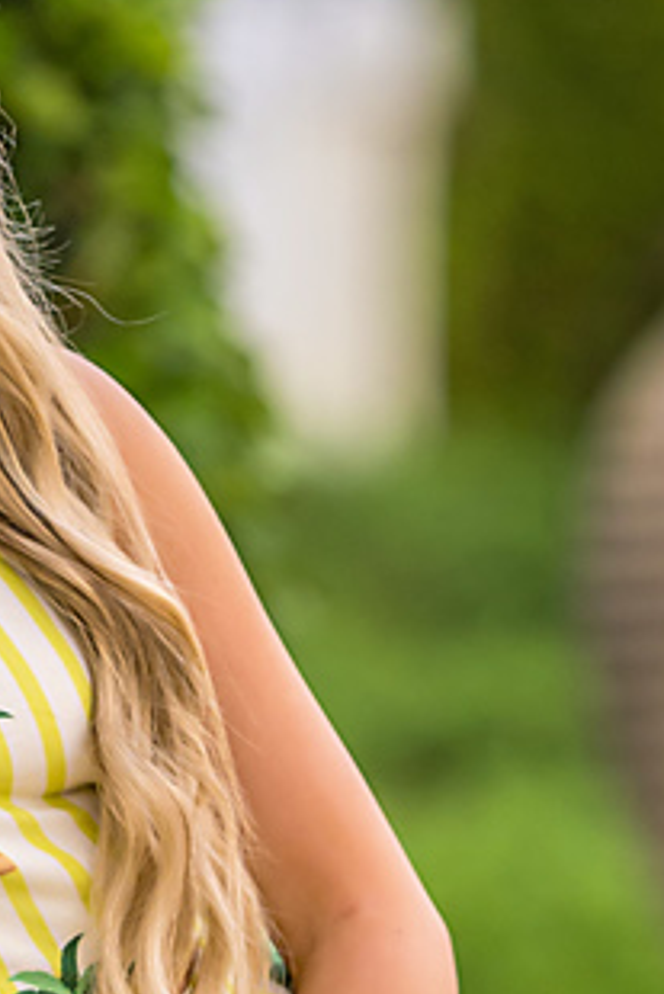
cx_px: 346
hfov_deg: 1.4
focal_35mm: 968
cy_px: 997
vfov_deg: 2.1
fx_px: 26749
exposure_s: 1/1000
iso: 500
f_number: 2.8
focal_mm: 200
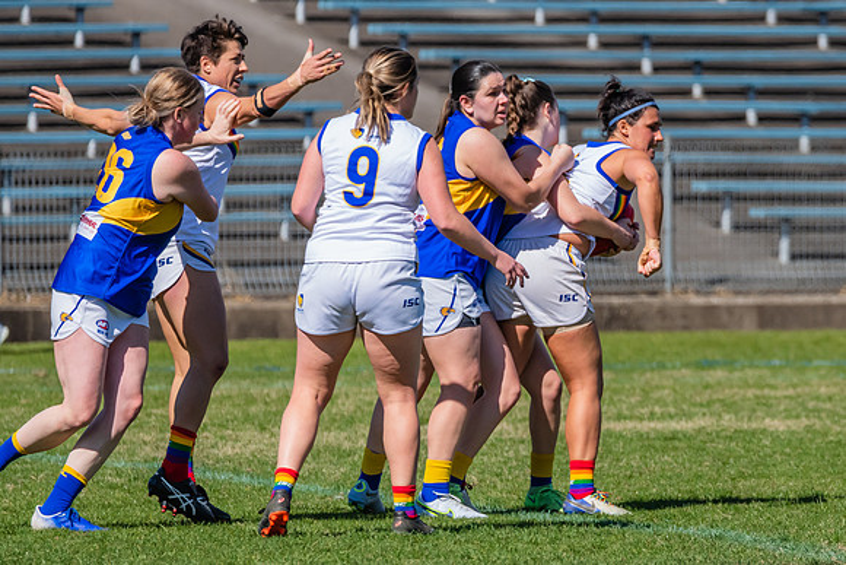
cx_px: 681
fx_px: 17411
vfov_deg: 1.9
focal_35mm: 741
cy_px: 307
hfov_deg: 2.8
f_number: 11
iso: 800
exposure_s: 1/1600
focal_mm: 460
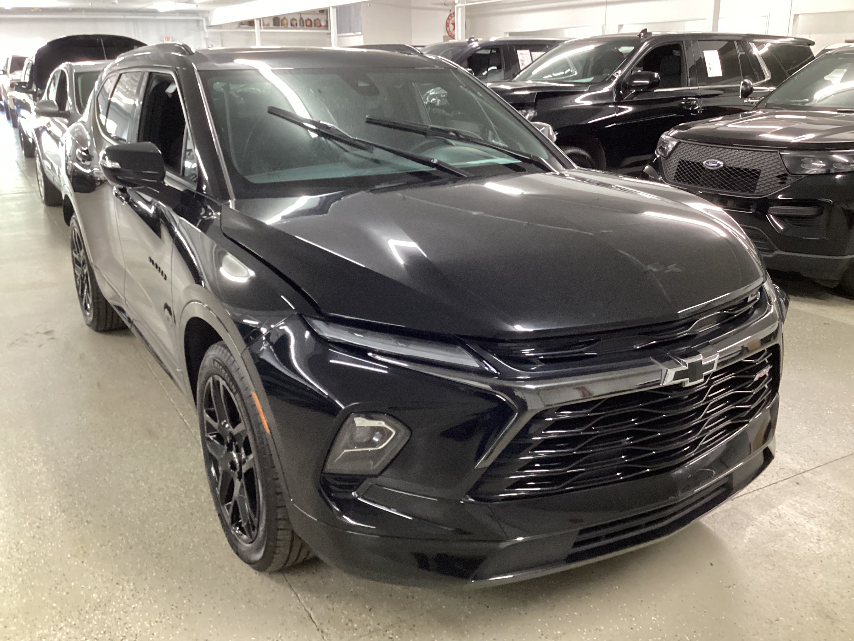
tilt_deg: -20.1
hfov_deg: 58.4
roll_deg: +0.5
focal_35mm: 31
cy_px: 320
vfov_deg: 45.4
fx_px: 765
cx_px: 427
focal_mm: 3.3
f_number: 2.4
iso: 400
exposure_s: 1/33
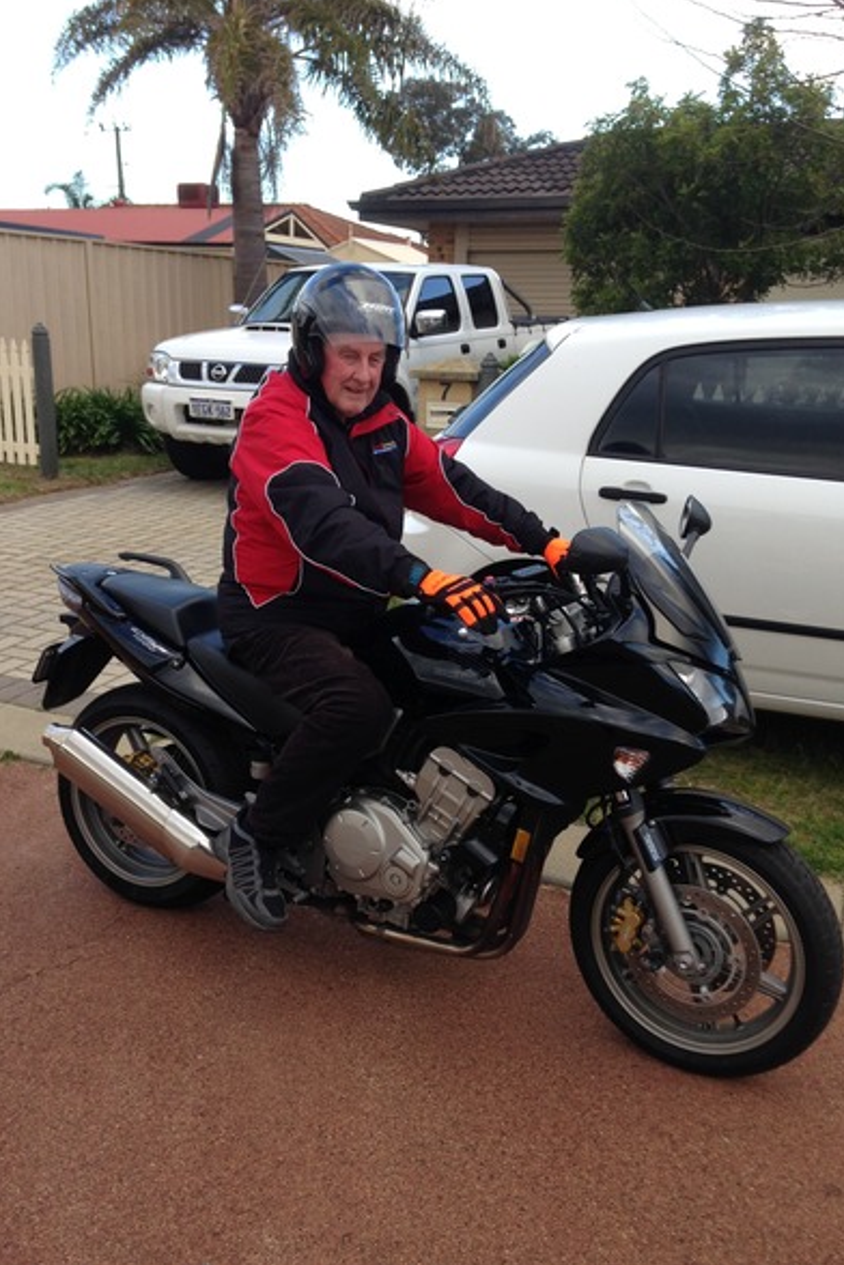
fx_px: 1231
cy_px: 635
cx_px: 411
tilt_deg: -11.4
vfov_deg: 54.4
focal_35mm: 35
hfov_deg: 37.8
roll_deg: +1.0
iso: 50
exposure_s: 1/227
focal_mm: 4.12
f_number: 2.4
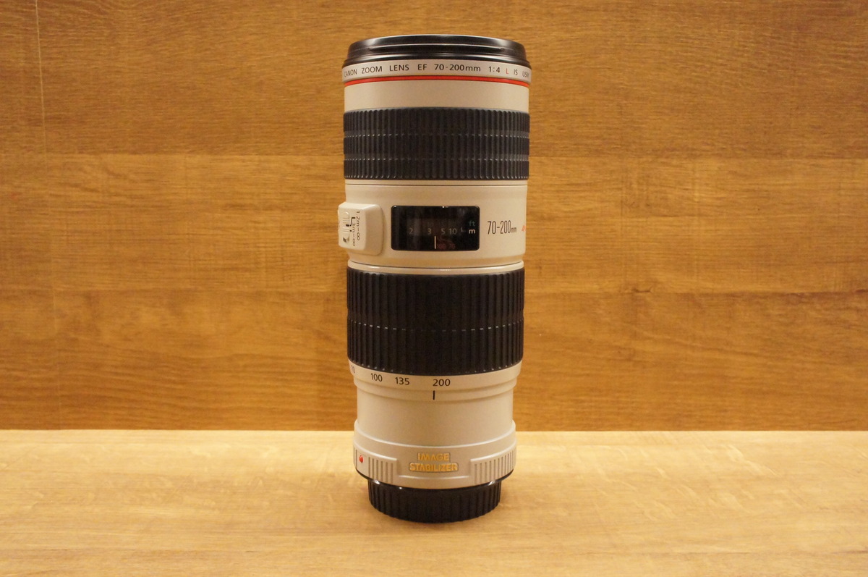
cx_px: 434
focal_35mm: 34
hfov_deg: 55.2
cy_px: 288
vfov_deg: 38.3
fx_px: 831
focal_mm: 23
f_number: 11
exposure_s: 1/125
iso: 6400
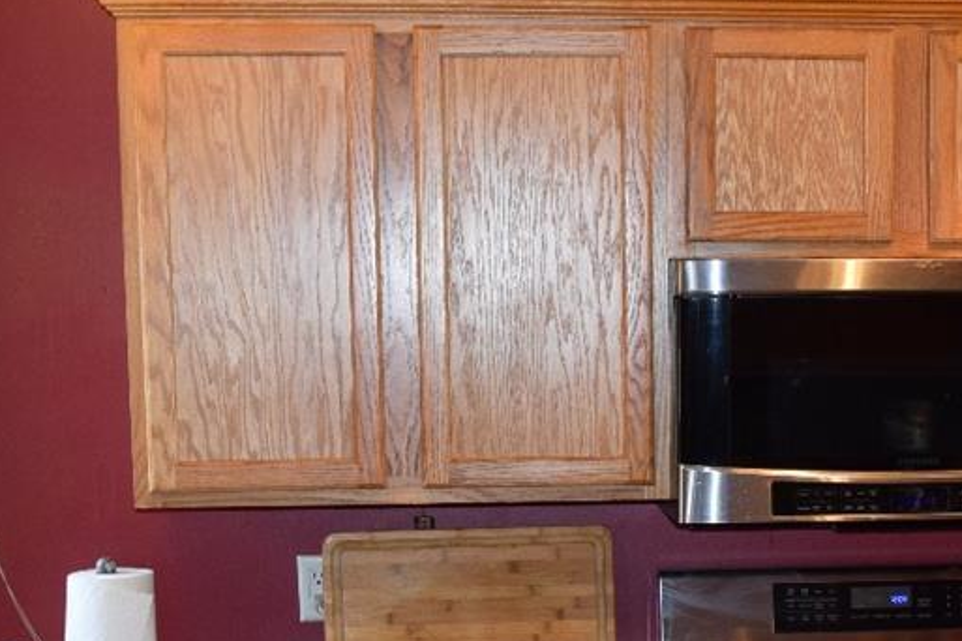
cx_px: 733
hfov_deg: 25.3
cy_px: 656
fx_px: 2111
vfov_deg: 16.9
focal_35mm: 79
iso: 800
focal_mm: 18
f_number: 5
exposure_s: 1/100
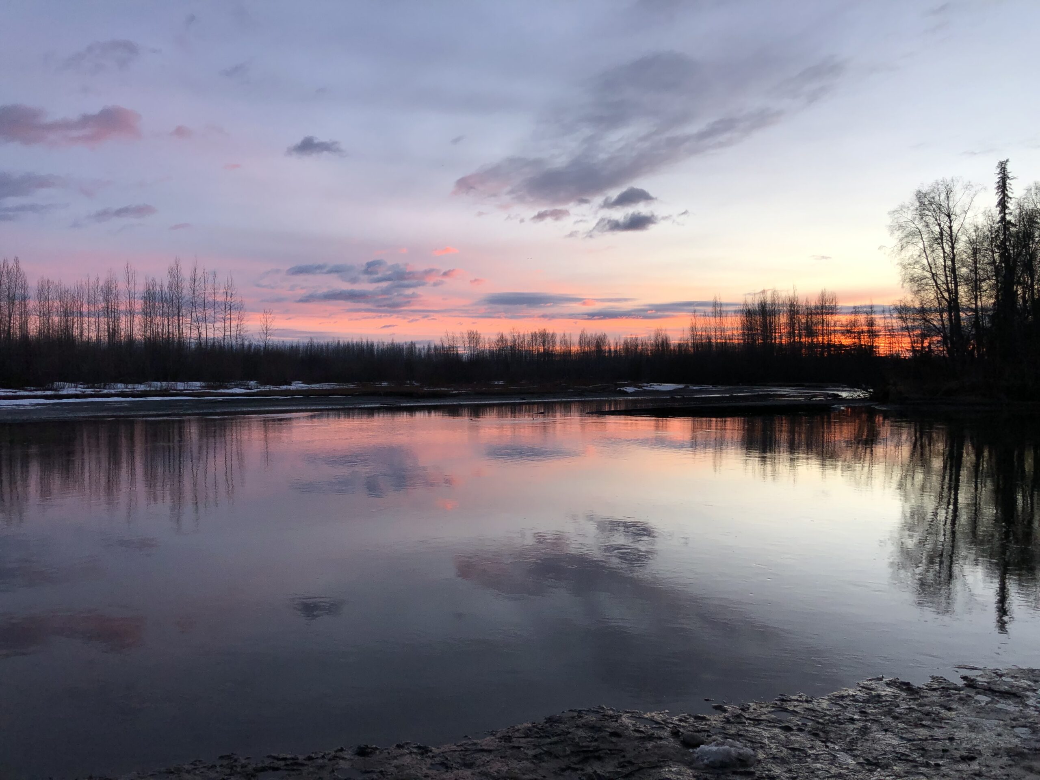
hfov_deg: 63.4
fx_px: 841
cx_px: 520
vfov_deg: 49.7
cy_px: 390
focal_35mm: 28
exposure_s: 1/164
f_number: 1.8
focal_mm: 3.99
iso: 20
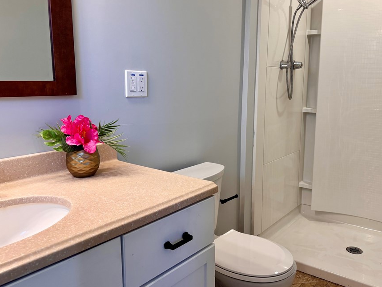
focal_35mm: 31
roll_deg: -0.9
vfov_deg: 45.4
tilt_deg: -9.8
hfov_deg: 58.1
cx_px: 219
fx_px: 342
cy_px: 139
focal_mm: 5.96
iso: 80
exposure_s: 1/120
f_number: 1.6
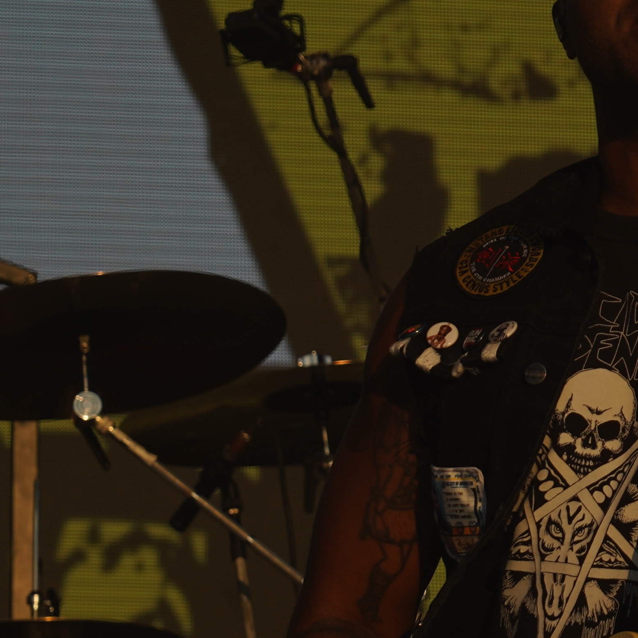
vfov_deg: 5.1
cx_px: 786
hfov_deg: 5.1
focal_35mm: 345
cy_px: 264
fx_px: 7194
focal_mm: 105
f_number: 8
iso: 100
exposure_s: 1/640
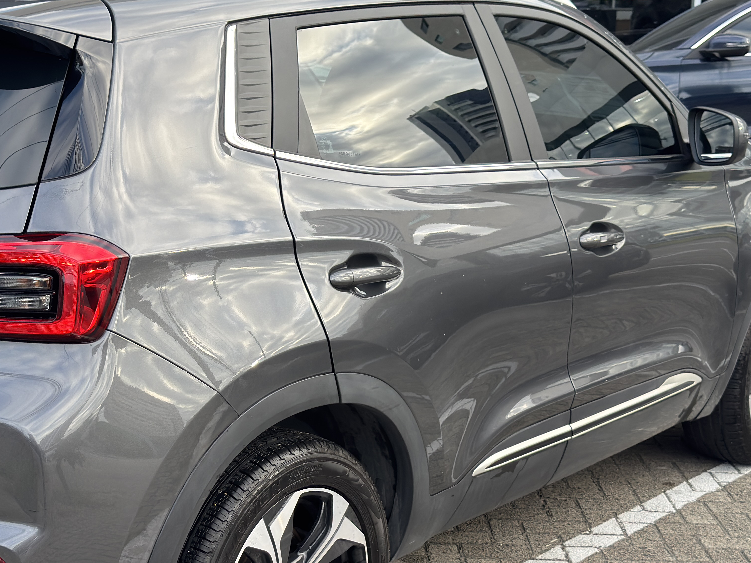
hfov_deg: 29.2
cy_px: 314
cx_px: 249
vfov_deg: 22.2
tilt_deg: -12.1
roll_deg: -0.4
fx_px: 1432
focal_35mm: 66
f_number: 1.78
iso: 100
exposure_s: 1/373
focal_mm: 6.76
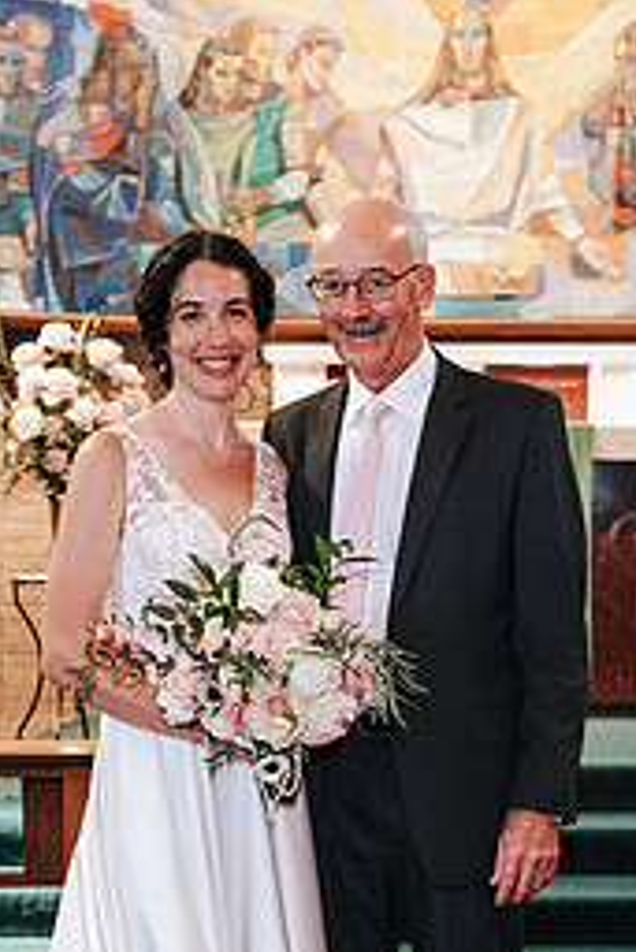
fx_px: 2461
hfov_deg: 14.7
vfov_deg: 21.5
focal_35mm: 93
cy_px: 834
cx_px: 339
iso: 720
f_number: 3.2
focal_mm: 35
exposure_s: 1/125
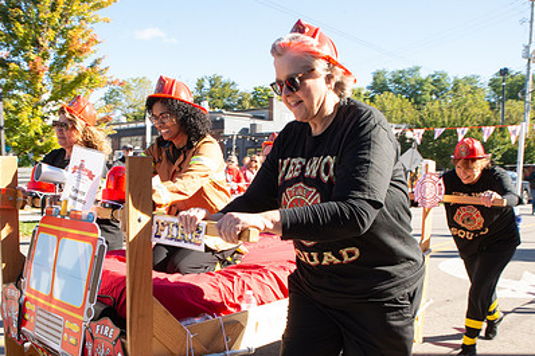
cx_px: 231
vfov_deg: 37.5
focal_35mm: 35
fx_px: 520
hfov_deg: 54.3
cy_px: 233
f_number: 11
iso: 800
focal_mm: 24
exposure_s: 1/200
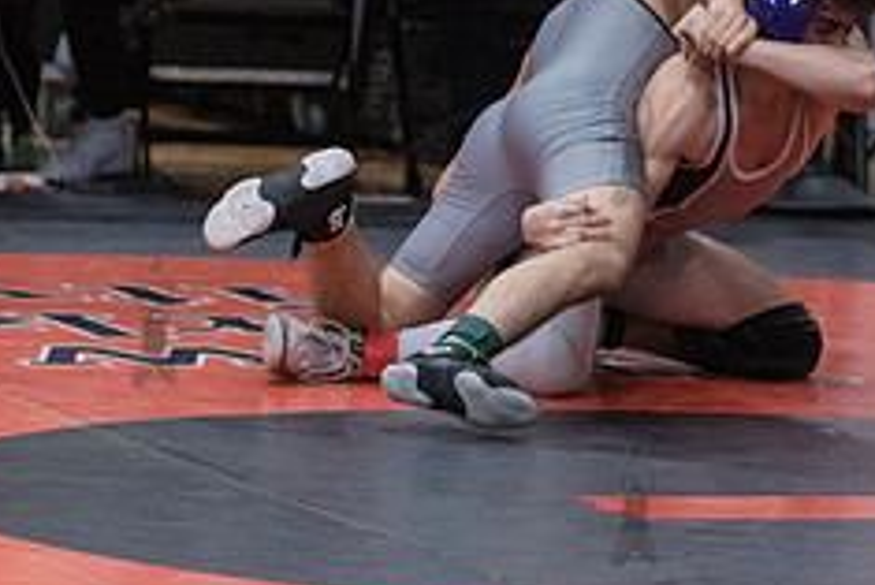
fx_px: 9290
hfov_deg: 5.4
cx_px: 633
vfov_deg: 3.6
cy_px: 140
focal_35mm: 382
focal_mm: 155
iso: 8000
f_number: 3.5
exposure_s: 1/640
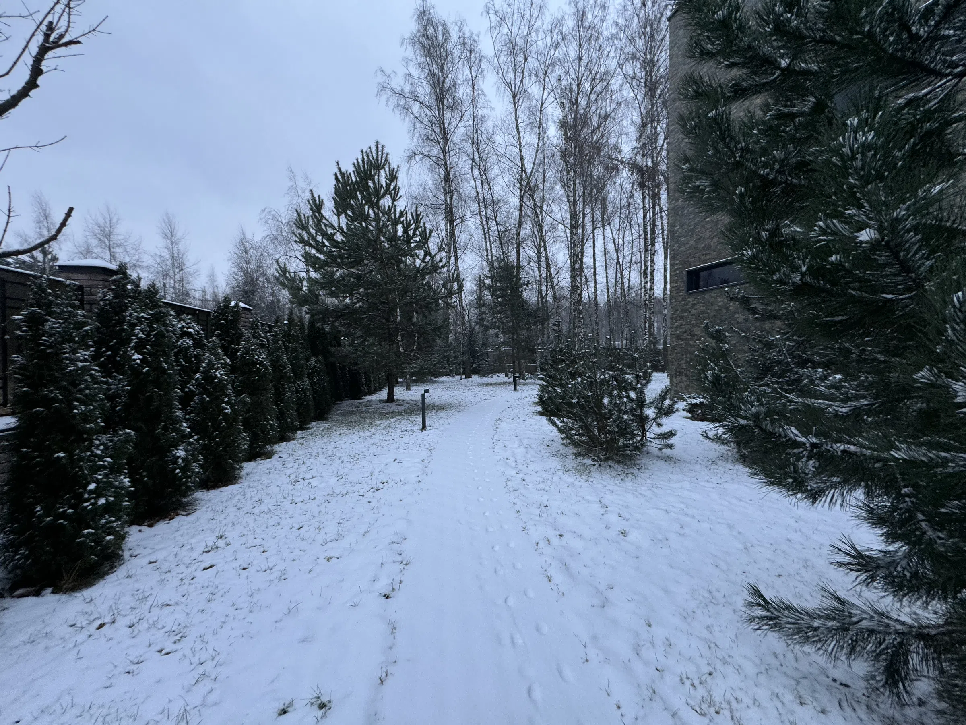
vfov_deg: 85.7
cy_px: 362
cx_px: 483
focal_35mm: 14
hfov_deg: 102.1
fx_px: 391
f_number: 2.2
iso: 125
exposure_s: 1/99
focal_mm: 2.22
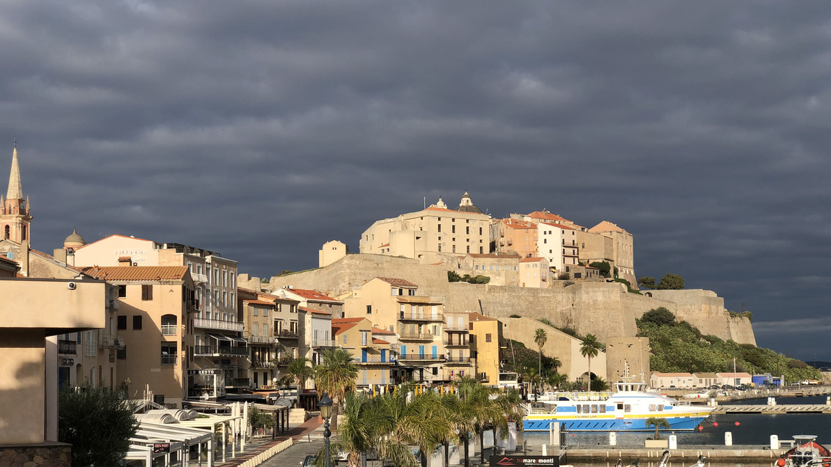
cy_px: 299
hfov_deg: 36.6
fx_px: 1256
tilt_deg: +3.5
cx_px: 414
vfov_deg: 21.0
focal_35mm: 57
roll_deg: +1.7
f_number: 2.4
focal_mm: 6
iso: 16
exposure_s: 1/1567
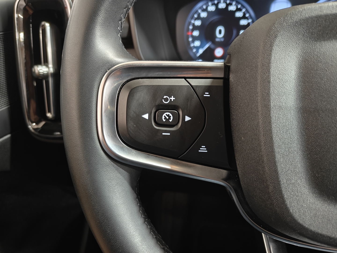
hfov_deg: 71.6
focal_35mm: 24
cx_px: 168
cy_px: 126
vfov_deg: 56.8
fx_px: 234
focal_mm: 5.59
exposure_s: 1/20
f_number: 1.8
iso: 1600
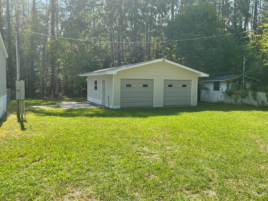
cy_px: 98
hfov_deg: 60.0
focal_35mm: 30
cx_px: 136
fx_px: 232
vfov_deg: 46.8
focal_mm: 3
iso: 16
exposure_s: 1/842
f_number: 1.8
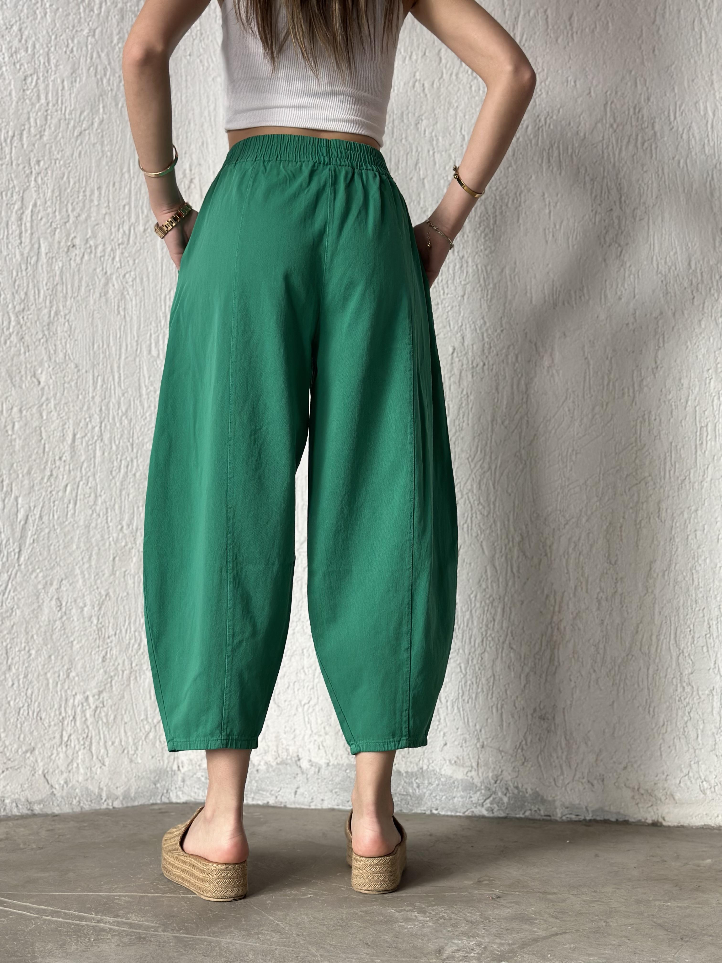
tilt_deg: +2.0
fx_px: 1335
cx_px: 361
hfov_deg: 30.3
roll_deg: -0.8
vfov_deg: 39.7
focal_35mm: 48
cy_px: 482
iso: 100
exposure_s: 1/121
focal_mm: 6.86
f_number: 1.78
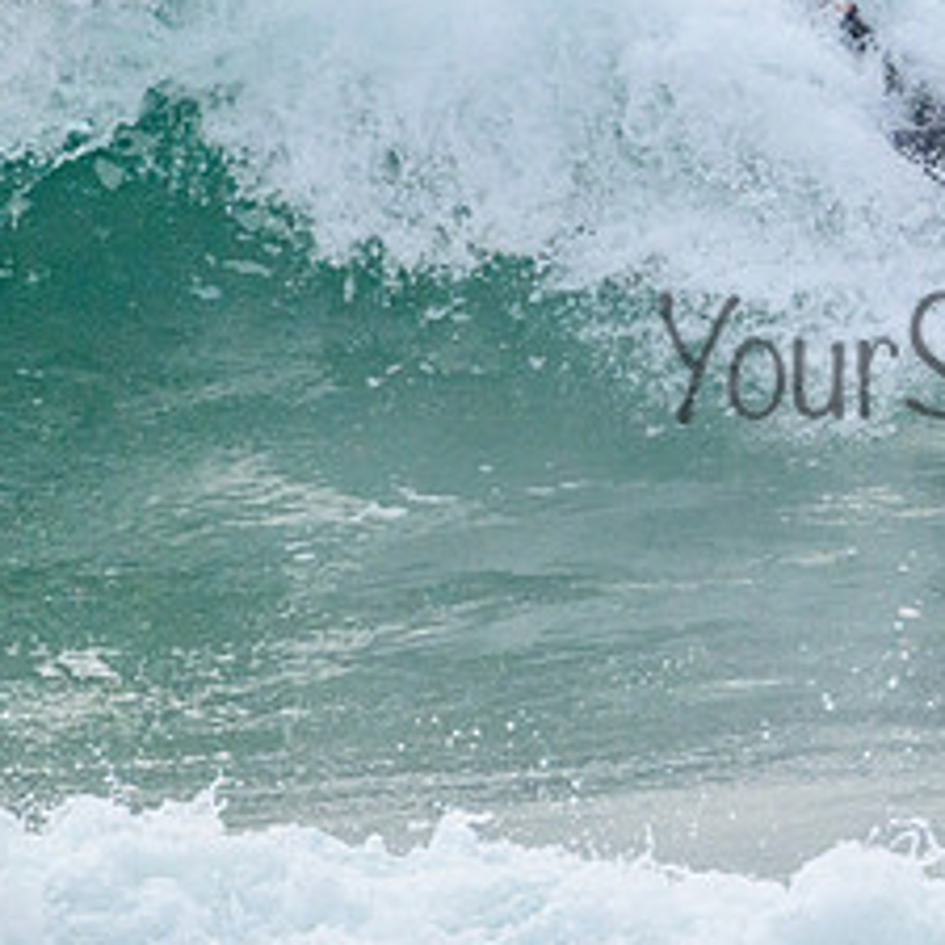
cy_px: 265
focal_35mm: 1960
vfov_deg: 0.9
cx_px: 951
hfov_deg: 0.9
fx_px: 60536
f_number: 11
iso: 2000
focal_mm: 800
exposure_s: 1/2000
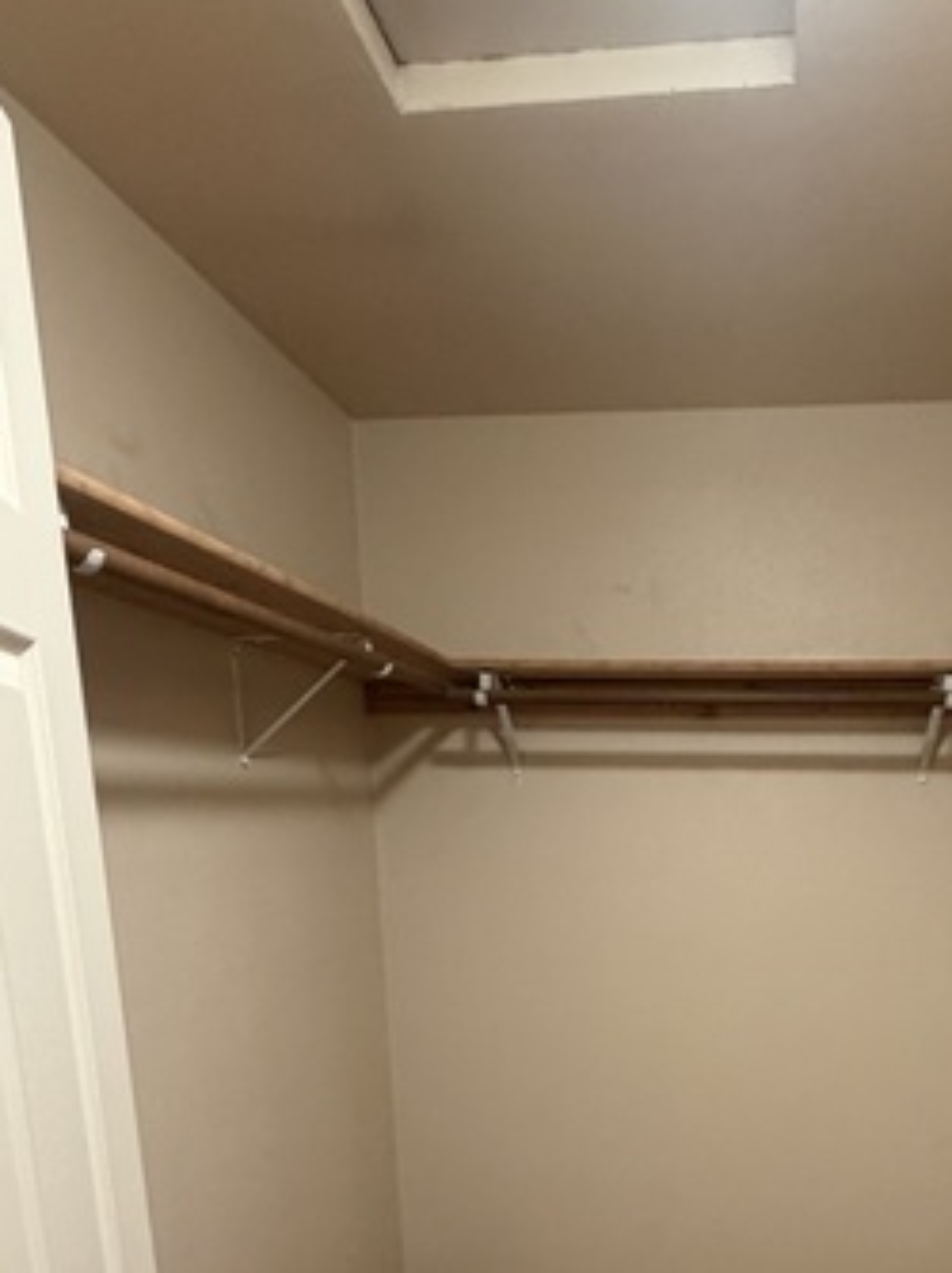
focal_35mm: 28
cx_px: 659
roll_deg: -0.8
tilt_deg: -12.3
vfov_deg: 56.9
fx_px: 1028
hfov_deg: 48.6
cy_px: 1084
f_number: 2.2
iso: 400
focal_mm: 2.22
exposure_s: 1/60
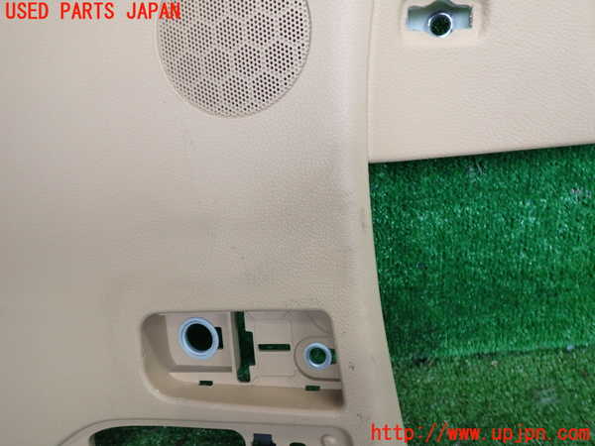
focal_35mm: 30
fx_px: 516
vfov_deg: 46.8
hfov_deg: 60.0
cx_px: 298
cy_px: 223
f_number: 2.3
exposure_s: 1/60
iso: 200
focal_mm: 5.4
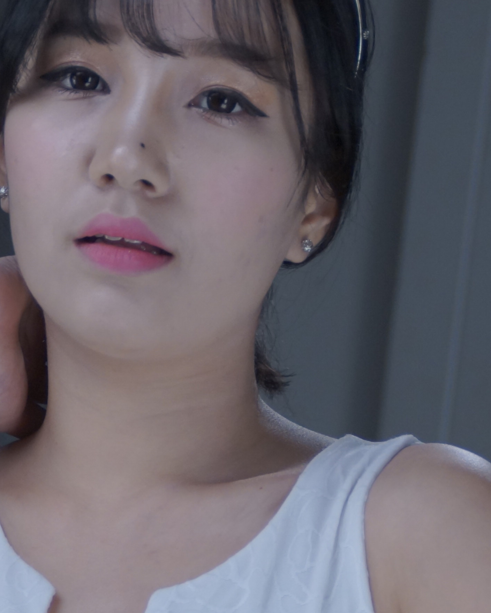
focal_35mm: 288
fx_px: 5231
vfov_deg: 6.7
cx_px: 7
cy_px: 462
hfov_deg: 5.4
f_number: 5.6
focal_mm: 60
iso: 400
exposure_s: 1/200
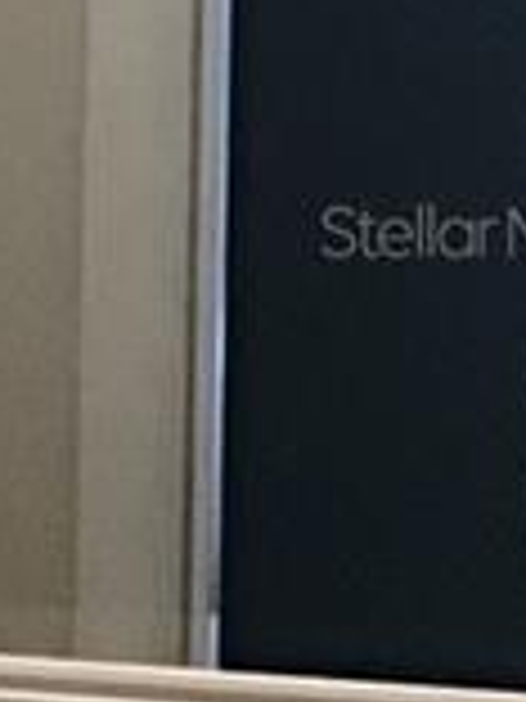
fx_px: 4842
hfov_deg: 5.6
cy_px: 230
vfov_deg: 8.3
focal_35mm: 239
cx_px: -1385
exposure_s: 1/30
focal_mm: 3.3
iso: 125
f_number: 2.4
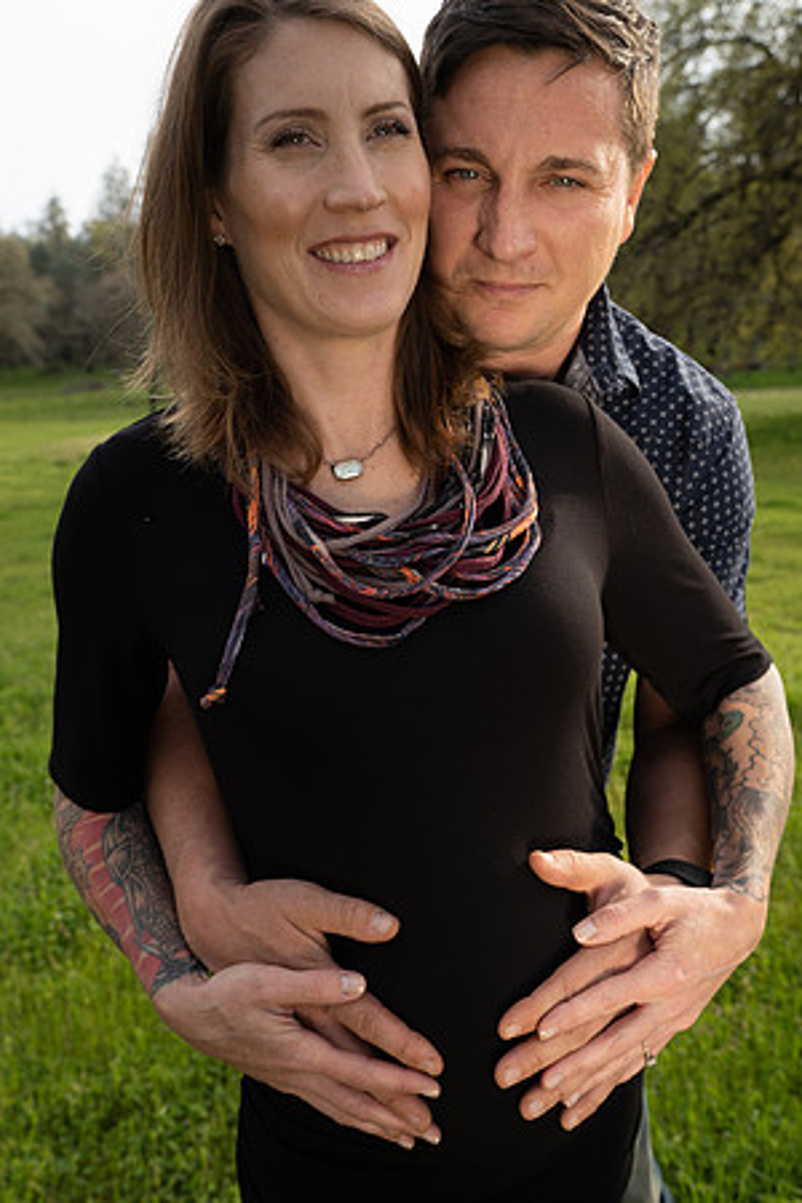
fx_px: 1069
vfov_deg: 58.7
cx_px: 401
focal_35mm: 32
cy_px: 602
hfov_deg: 41.1
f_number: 6.3
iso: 100
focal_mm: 32
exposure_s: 1/125
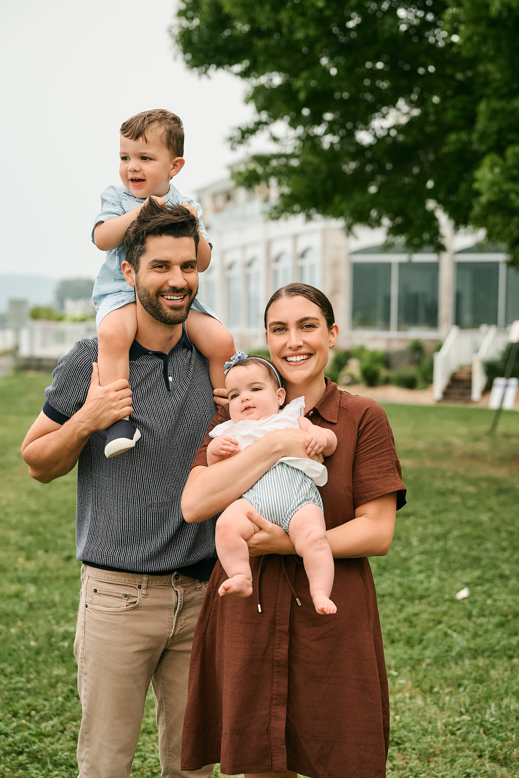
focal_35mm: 66
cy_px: 389
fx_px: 1427
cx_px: 260
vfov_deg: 30.5
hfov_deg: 20.6
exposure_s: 1/1000
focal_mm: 66
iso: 640
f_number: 3.2
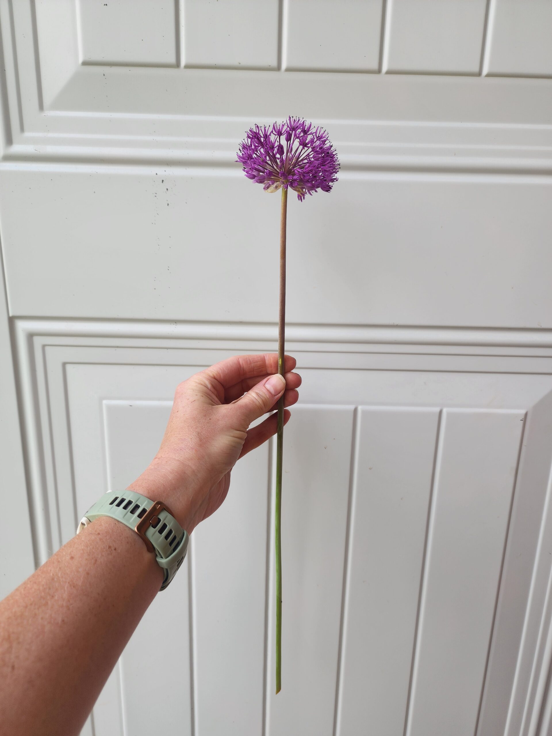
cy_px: 368
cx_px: 276
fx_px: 489
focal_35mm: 23
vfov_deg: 73.9
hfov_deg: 58.9
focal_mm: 6.4
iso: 12
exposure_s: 1/217
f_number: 1.8
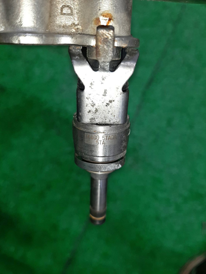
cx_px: 103
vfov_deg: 67.3
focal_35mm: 26
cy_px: 137
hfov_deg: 53.1
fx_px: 206
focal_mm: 3.93
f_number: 1.7
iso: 44
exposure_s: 1/50
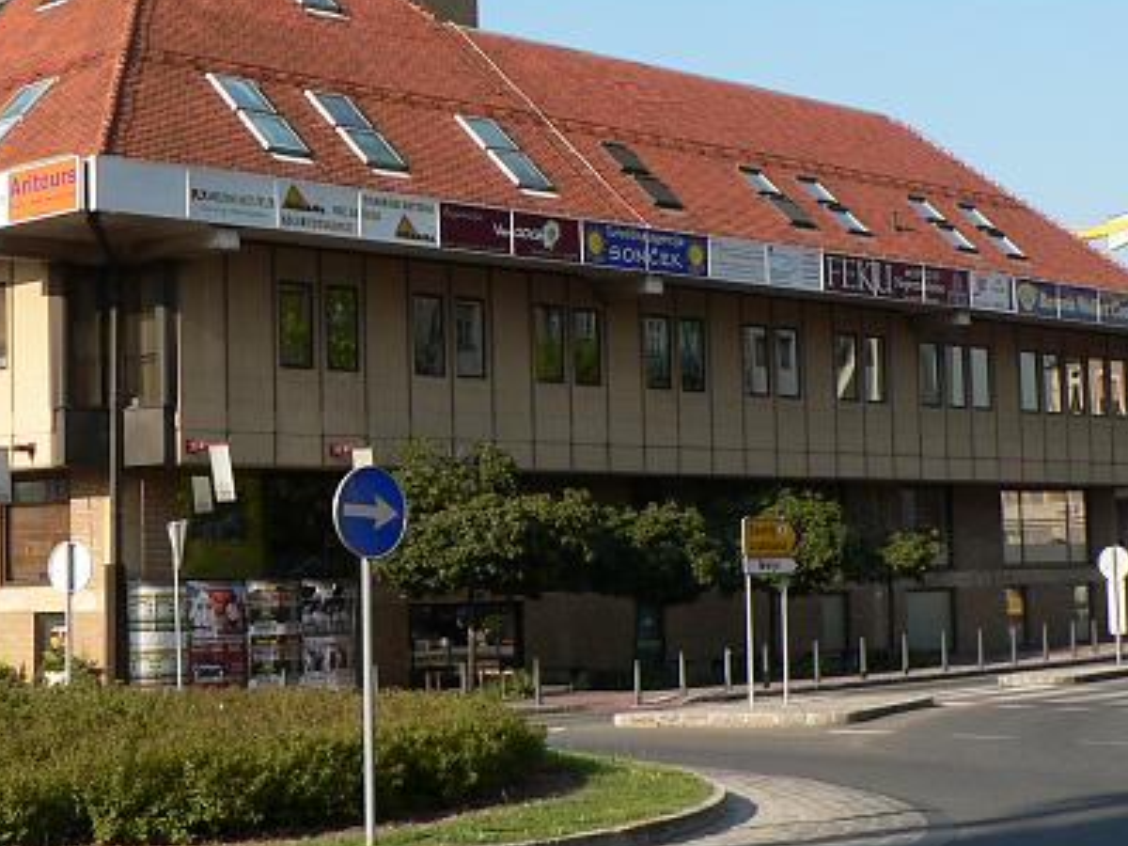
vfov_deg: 20.4
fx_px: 2346
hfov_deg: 26.5
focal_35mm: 72
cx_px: 231
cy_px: 310
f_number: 4.5
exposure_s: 1/400
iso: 80
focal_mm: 6
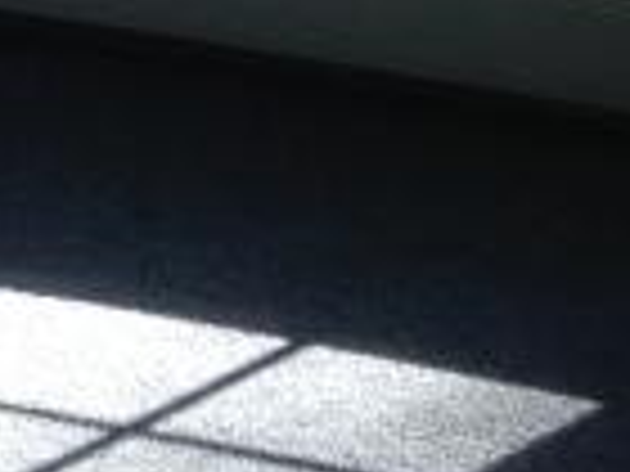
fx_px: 4404
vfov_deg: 5.8
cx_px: -657
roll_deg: +1.2
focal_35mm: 242
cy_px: -836
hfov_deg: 7.8
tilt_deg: -9.9
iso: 64
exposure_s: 1/120
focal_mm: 4.12
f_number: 2.4
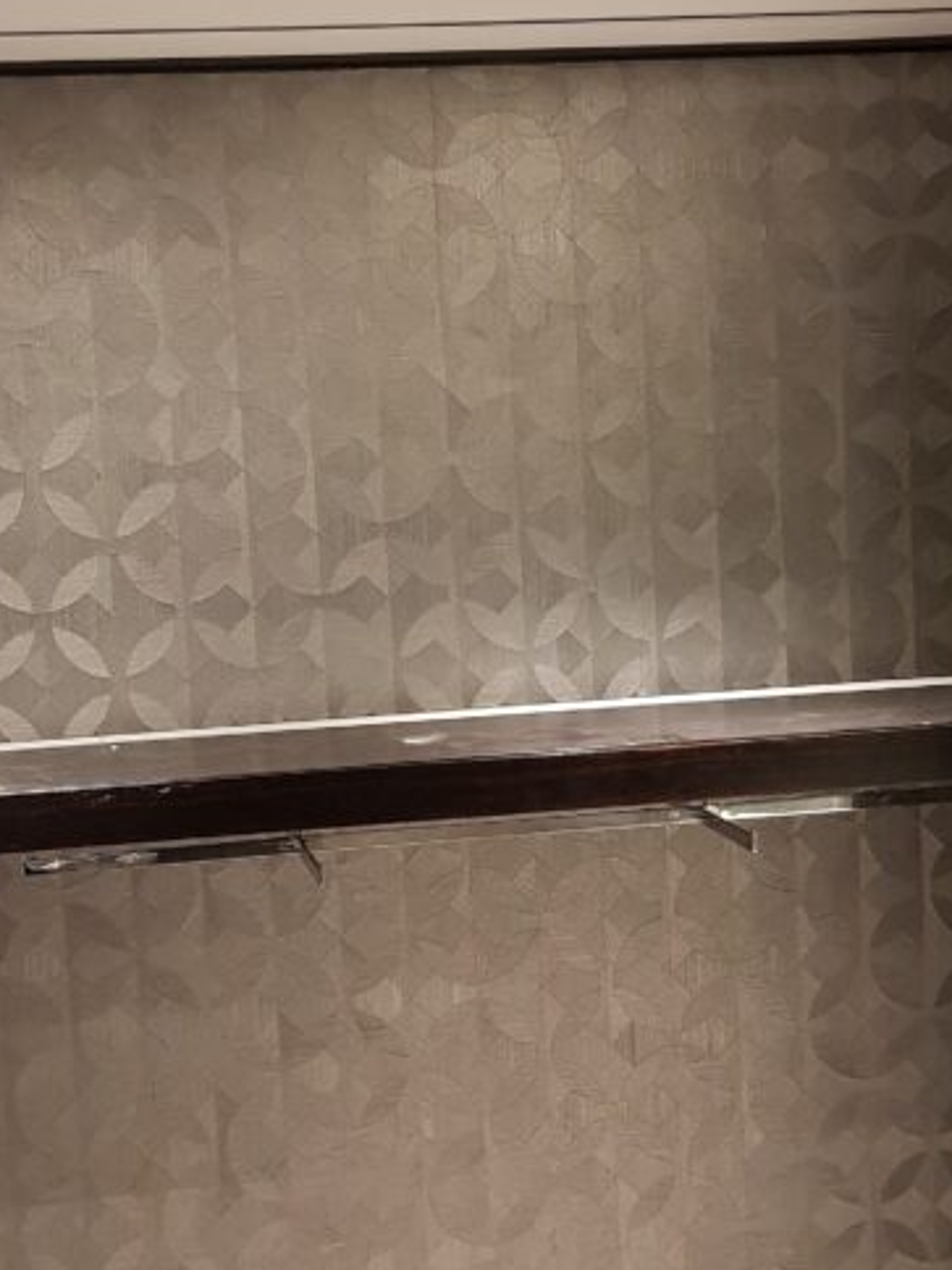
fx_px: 2017
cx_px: 346
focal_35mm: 55
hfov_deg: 26.5
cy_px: 724
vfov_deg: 34.9
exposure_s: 1/20
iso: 250
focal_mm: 4.2
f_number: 1.7
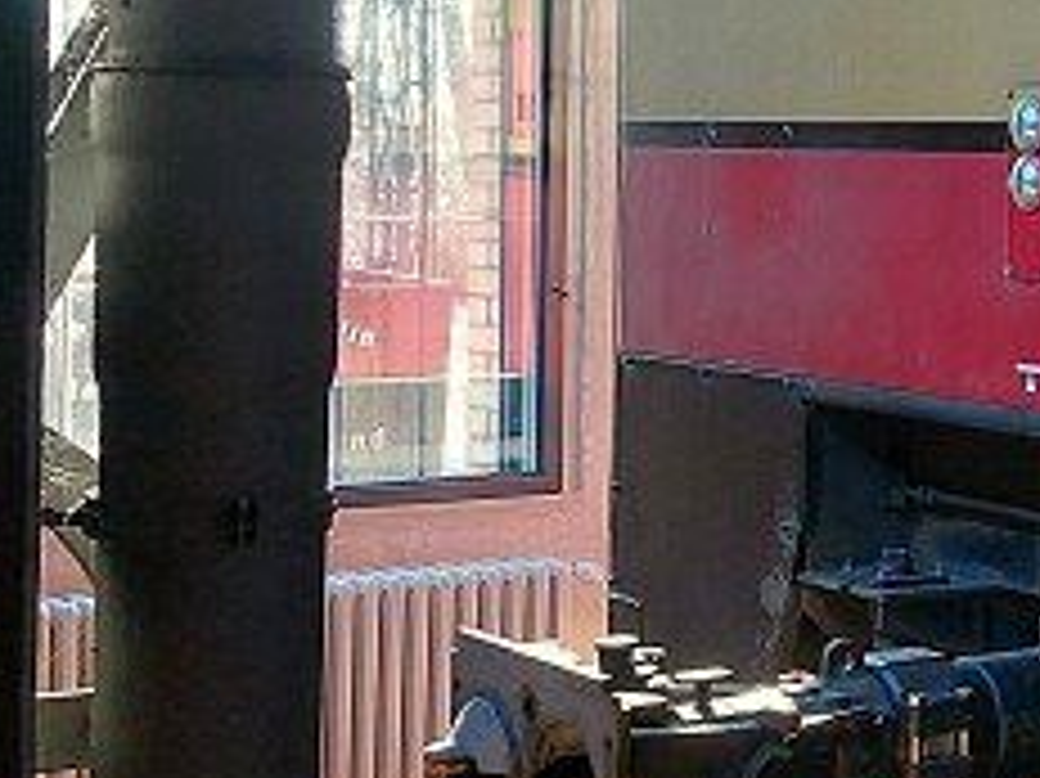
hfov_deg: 20.9
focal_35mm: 83
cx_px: 1441
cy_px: -36
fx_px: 2492
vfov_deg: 17.3
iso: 160
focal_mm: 5.23
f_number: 1.8
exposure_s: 1/50
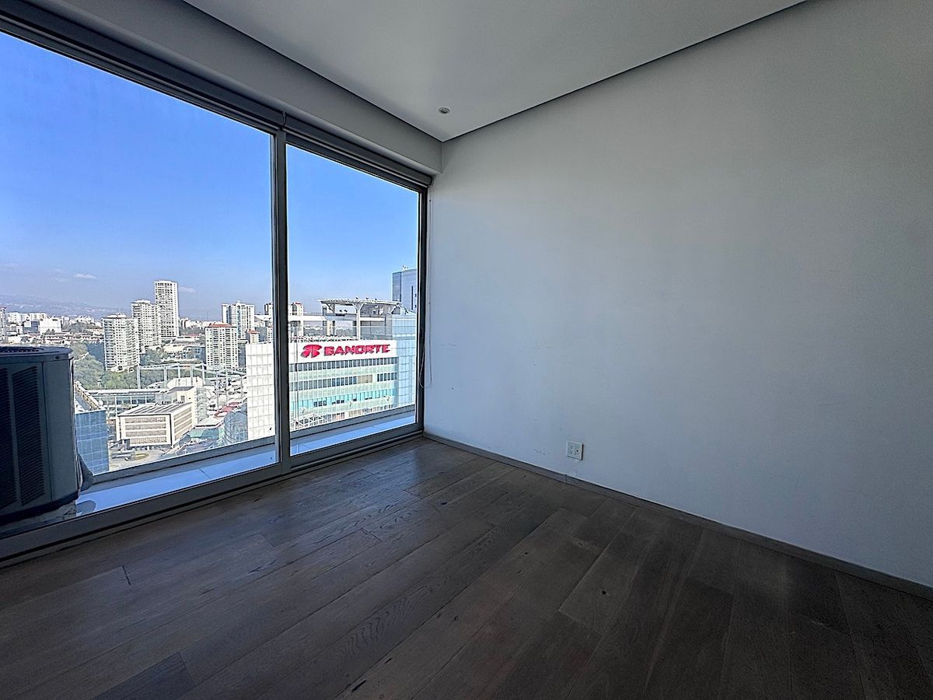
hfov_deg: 102.1
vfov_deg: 85.7
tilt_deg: -4.4
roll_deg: -1.1
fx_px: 377
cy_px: 350
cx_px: 466
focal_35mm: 14
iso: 40
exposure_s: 1/875
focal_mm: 2.22
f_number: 2.2
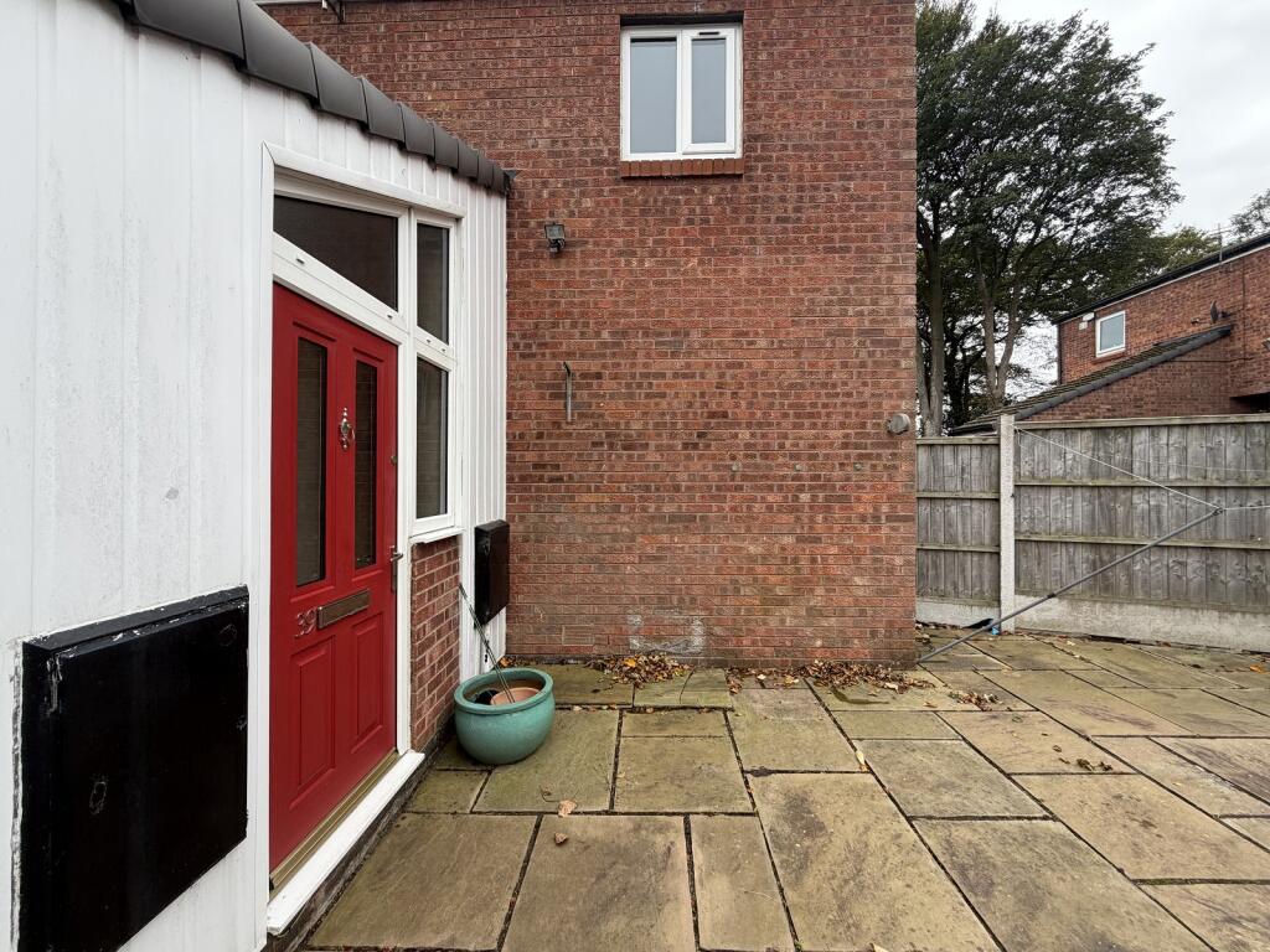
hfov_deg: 102.1
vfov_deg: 85.7
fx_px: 514
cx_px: 635
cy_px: 476
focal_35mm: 14
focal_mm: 2.22
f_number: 2.2
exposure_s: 1/351
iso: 50
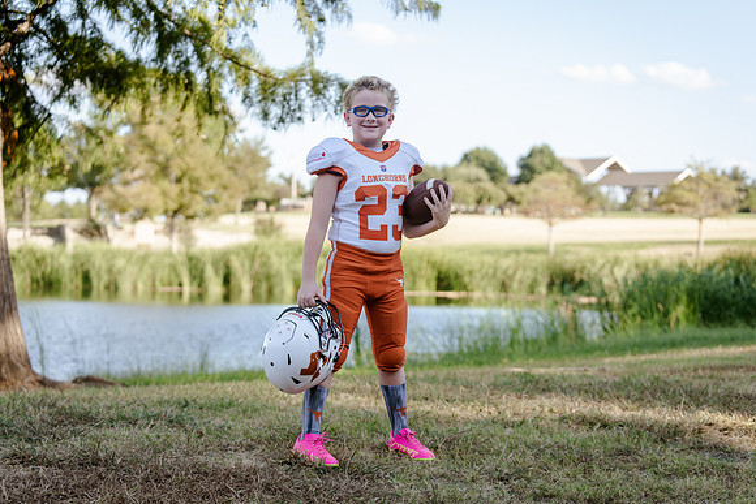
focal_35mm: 70
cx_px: 378
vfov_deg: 19.5
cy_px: 252
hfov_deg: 28.8
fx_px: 1470
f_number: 3.2
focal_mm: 70
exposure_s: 1/320
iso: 125
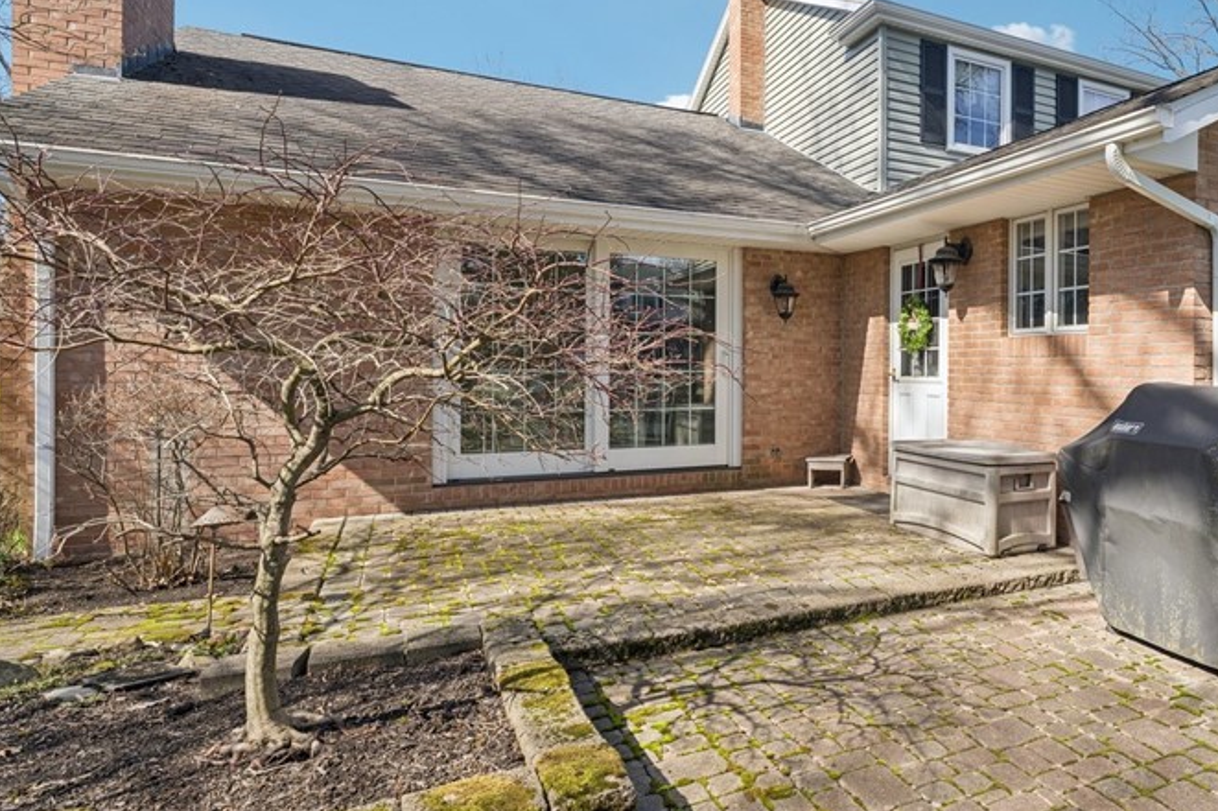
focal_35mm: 23
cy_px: 364
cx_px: 872
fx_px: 778
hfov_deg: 72.3
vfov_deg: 55.0
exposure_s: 1/200
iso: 200
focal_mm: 14
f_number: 9
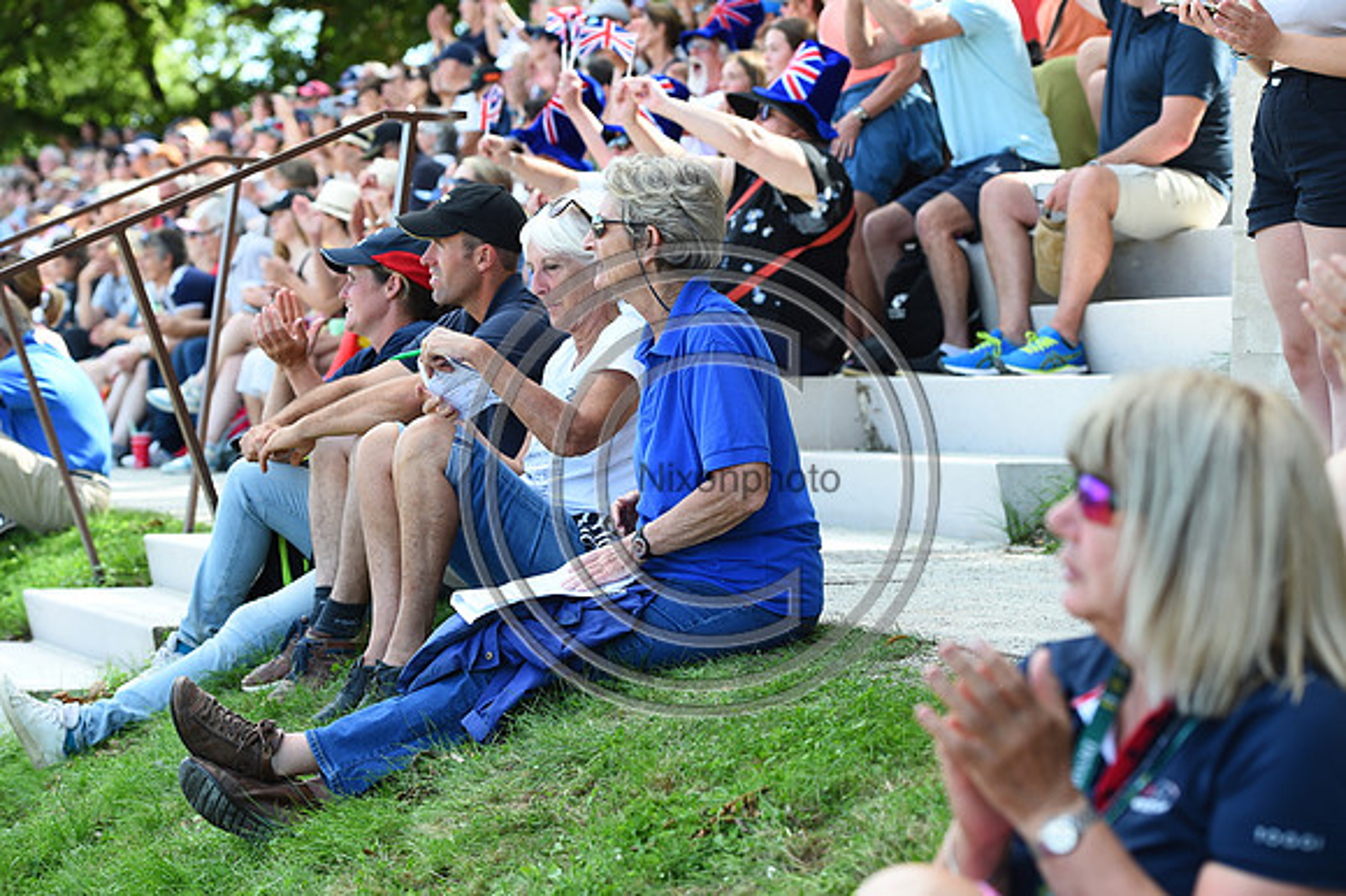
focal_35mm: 90
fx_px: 3363
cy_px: 448
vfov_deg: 15.2
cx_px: 673
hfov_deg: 22.6
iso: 1000
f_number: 5
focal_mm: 90
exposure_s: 1/1000
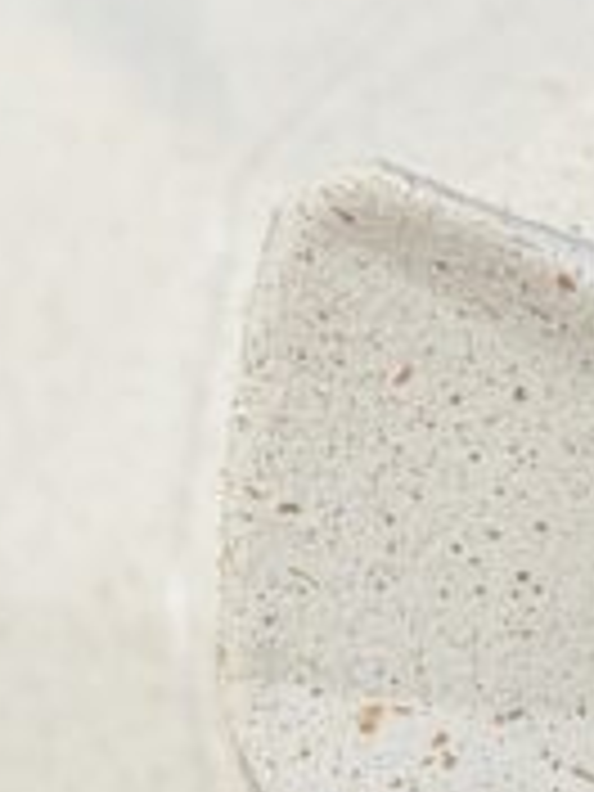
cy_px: 1224
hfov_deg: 5.3
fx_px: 6406
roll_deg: +1.7
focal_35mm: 280
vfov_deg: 7.0
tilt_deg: -13.6
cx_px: 720
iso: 64
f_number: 1.78
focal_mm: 6.76
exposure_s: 1/120
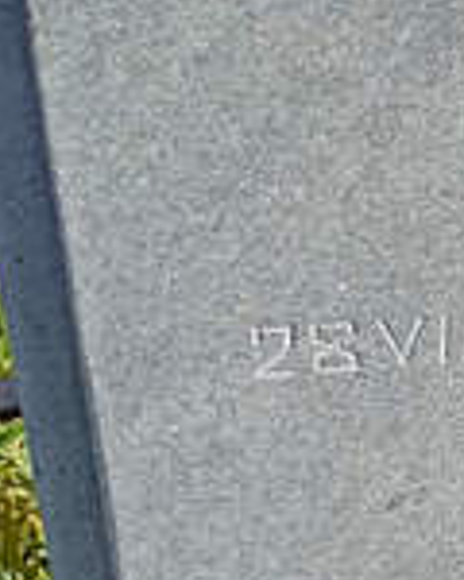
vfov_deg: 14.8
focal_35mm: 130
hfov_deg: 10.6
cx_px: 1013
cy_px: 402
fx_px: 2232
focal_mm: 4.76
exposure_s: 1/703
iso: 115
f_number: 1.69
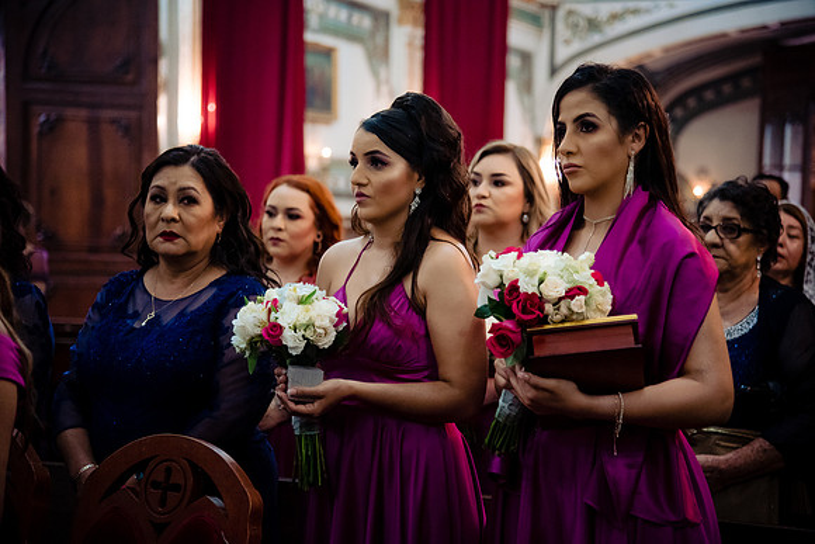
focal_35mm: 82
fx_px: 1857
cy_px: 272
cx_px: 408
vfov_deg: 16.7
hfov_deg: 24.8
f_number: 4
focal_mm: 82
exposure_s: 1/160
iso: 4000
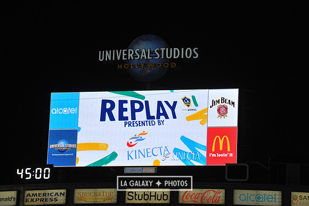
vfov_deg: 7.6
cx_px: 154
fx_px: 1544
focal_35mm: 180
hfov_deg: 11.4
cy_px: 103
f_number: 10
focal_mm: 180
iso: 1250
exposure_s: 1/400
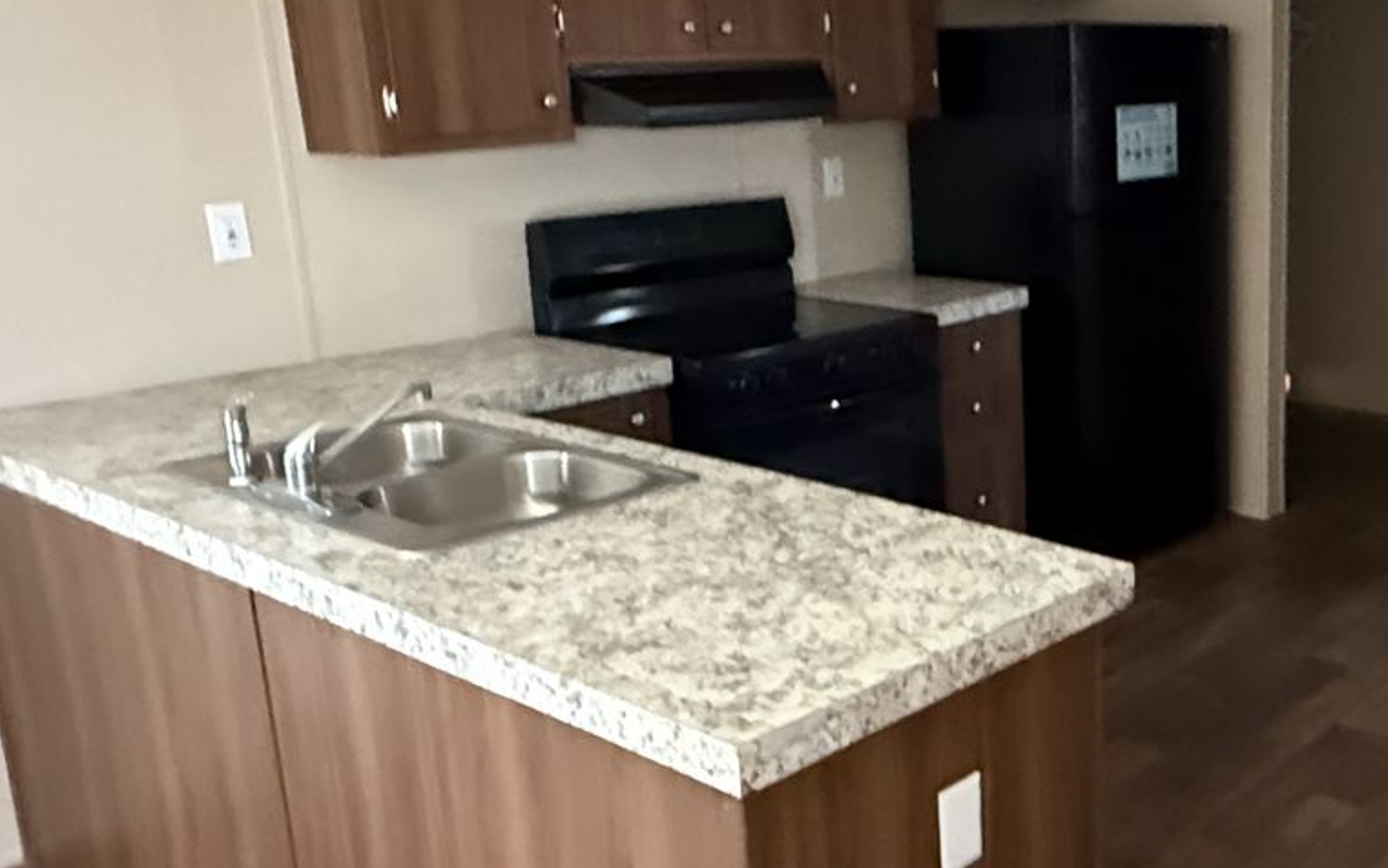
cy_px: 390
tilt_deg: -15.4
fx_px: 1476
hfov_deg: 46.7
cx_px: 1180
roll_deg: +0.5
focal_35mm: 39
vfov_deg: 32.8
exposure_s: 1/54
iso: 1600
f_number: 2.2
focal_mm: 2.22
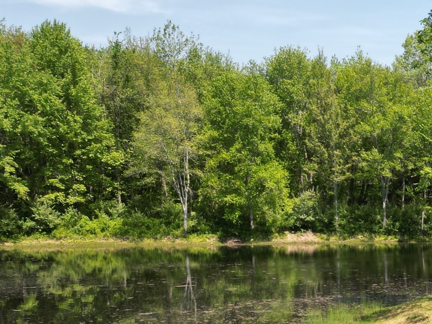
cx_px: 559
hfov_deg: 25.4
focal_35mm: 66
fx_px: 824
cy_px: 315
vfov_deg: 21.6
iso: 110
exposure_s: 1/1600
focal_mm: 6.72
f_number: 1.7
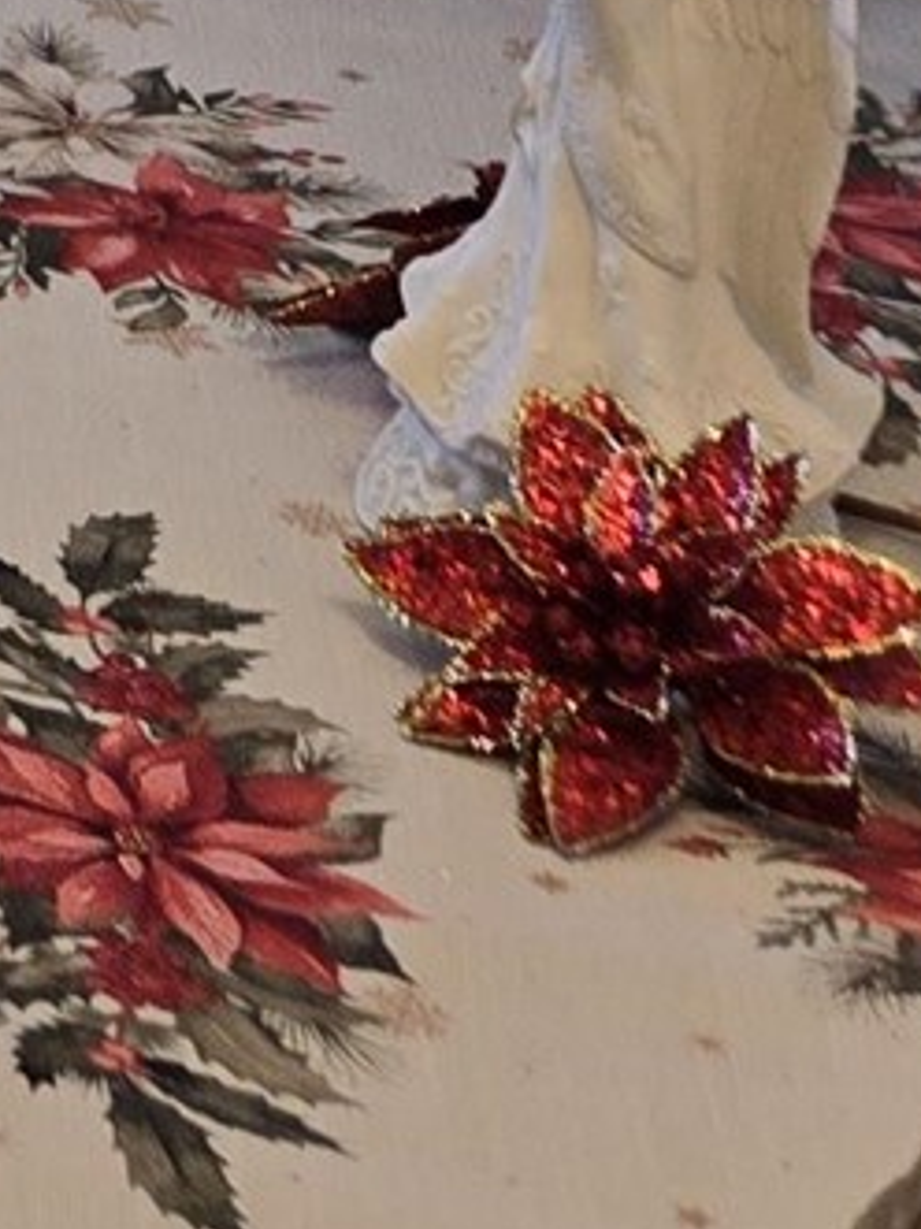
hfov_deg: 7.9
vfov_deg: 10.6
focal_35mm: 160
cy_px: -1719
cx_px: -1935
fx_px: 5680
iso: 50
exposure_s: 1/120
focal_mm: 5.4
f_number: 1.8
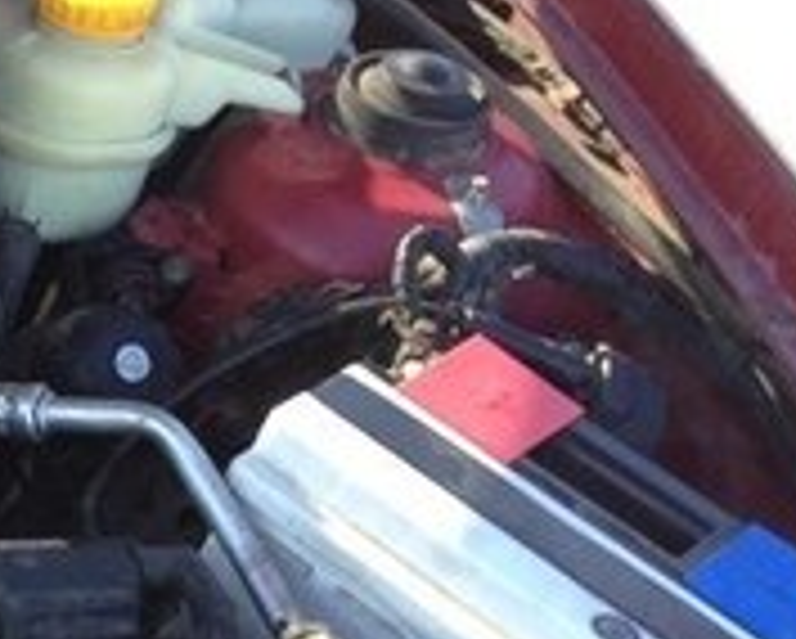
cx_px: -603
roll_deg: -12.5
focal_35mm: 120
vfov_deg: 12.7
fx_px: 2830
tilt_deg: -38.7
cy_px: 637
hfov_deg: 14.3
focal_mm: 4.12
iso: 50
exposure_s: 1/162
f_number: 2.4
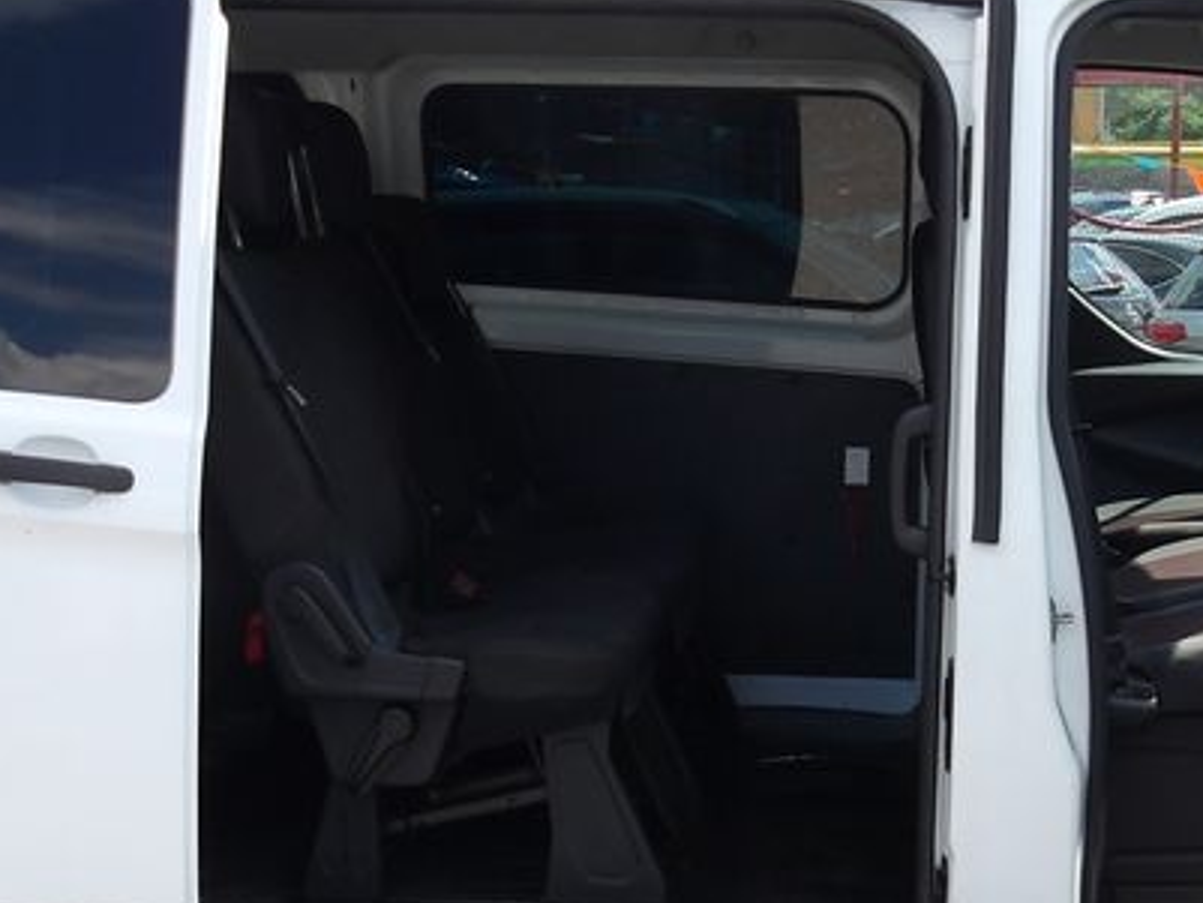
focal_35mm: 69
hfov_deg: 28.0
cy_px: 678
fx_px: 2399
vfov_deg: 21.1
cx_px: 804
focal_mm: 4.9
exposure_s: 1/622
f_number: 3
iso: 100
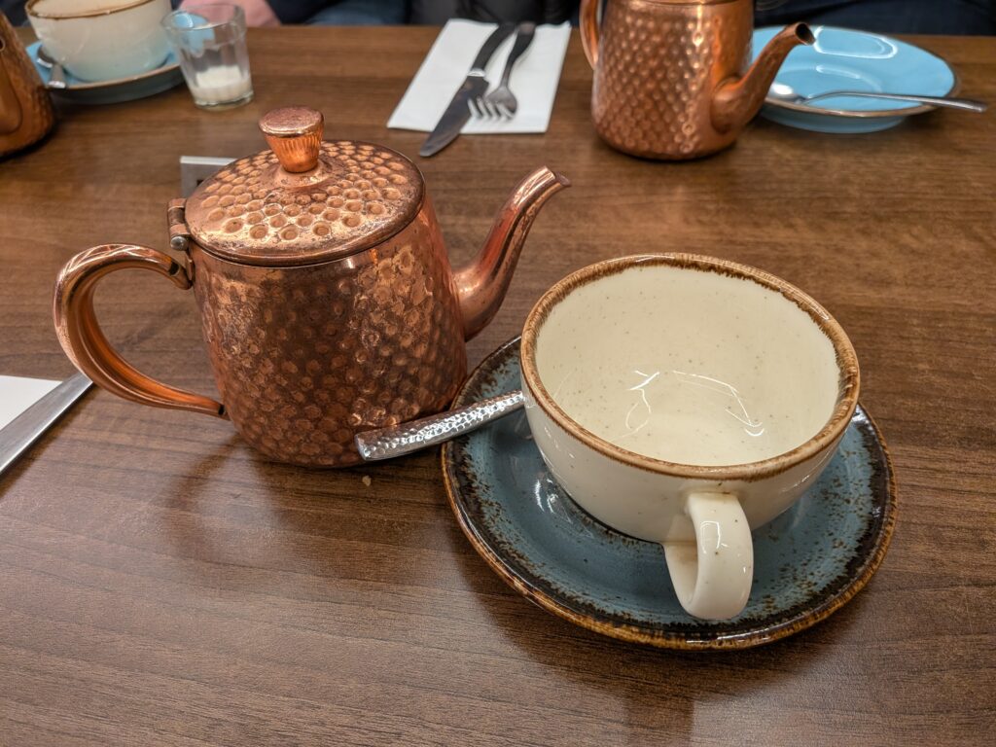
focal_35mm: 24
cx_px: 498
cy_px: 374
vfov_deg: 56.8
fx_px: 691
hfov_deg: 71.6
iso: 184
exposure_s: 1/100
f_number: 1.7
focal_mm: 4.53
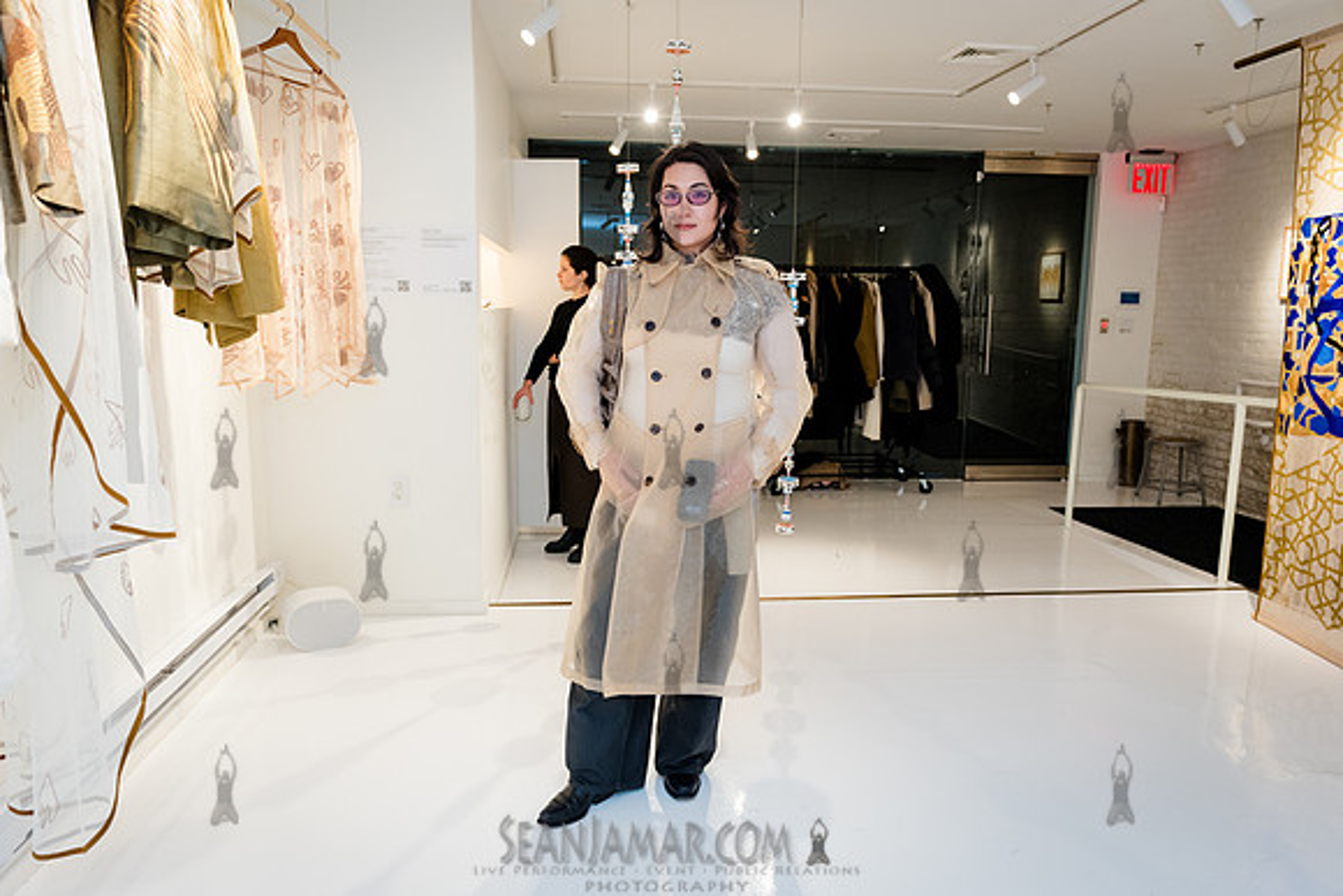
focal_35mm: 25
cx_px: 683
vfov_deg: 51.8
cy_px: 448
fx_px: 922
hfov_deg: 72.1
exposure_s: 1/200
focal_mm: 24
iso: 1600
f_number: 4
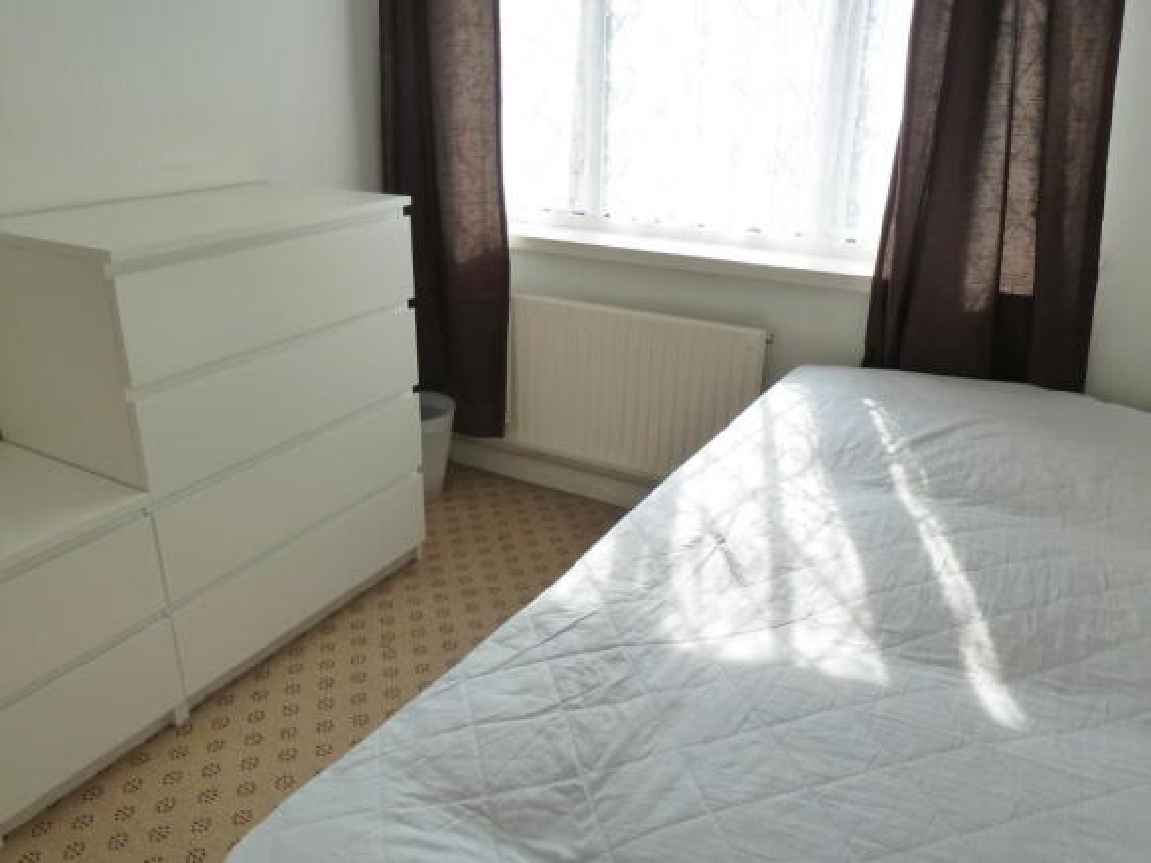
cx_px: 576
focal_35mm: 25
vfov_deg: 54.9
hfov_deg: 69.4
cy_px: 432
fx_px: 831
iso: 125
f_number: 3.3
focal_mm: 4.1
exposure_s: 1/100
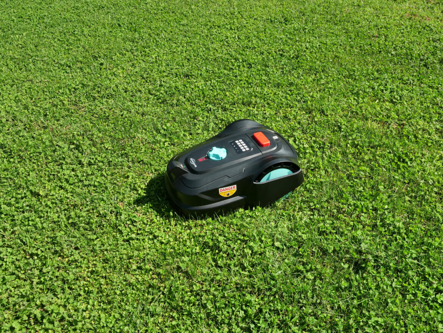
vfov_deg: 41.8
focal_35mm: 34
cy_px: 166
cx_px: 222
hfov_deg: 53.9
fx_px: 435
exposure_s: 1/800
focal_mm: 17
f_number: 7.1
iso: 400
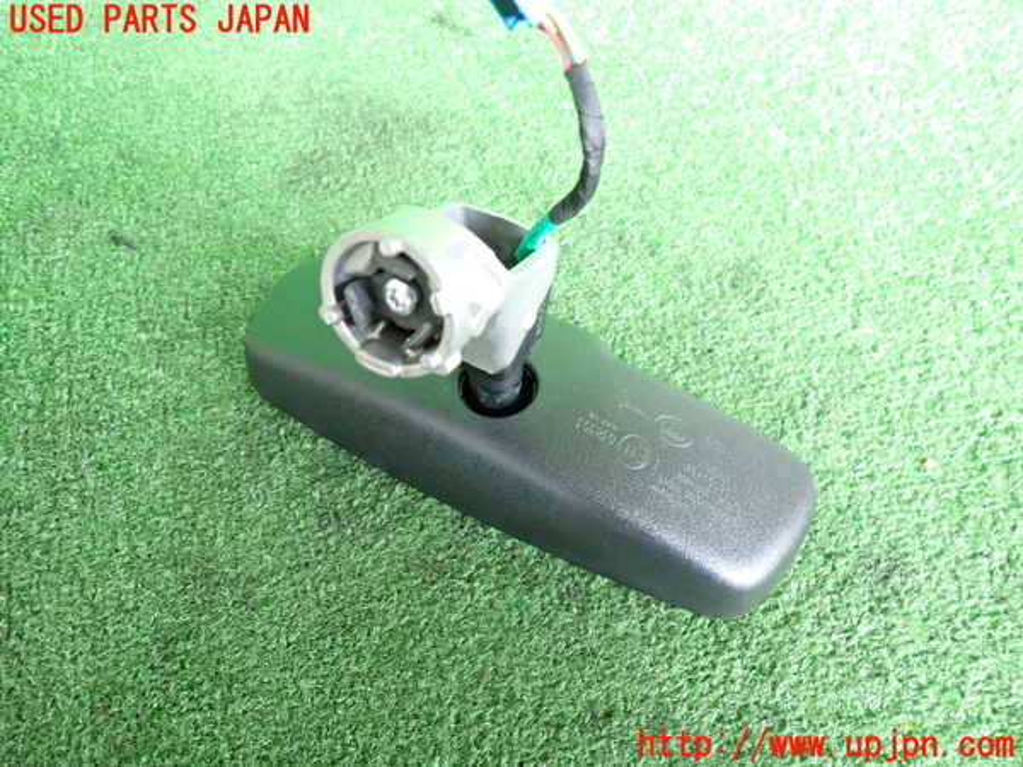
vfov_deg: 54.9
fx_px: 739
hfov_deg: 69.4
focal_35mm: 25
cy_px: 384
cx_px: 512
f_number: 2
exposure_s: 1/30
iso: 800
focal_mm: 4.5
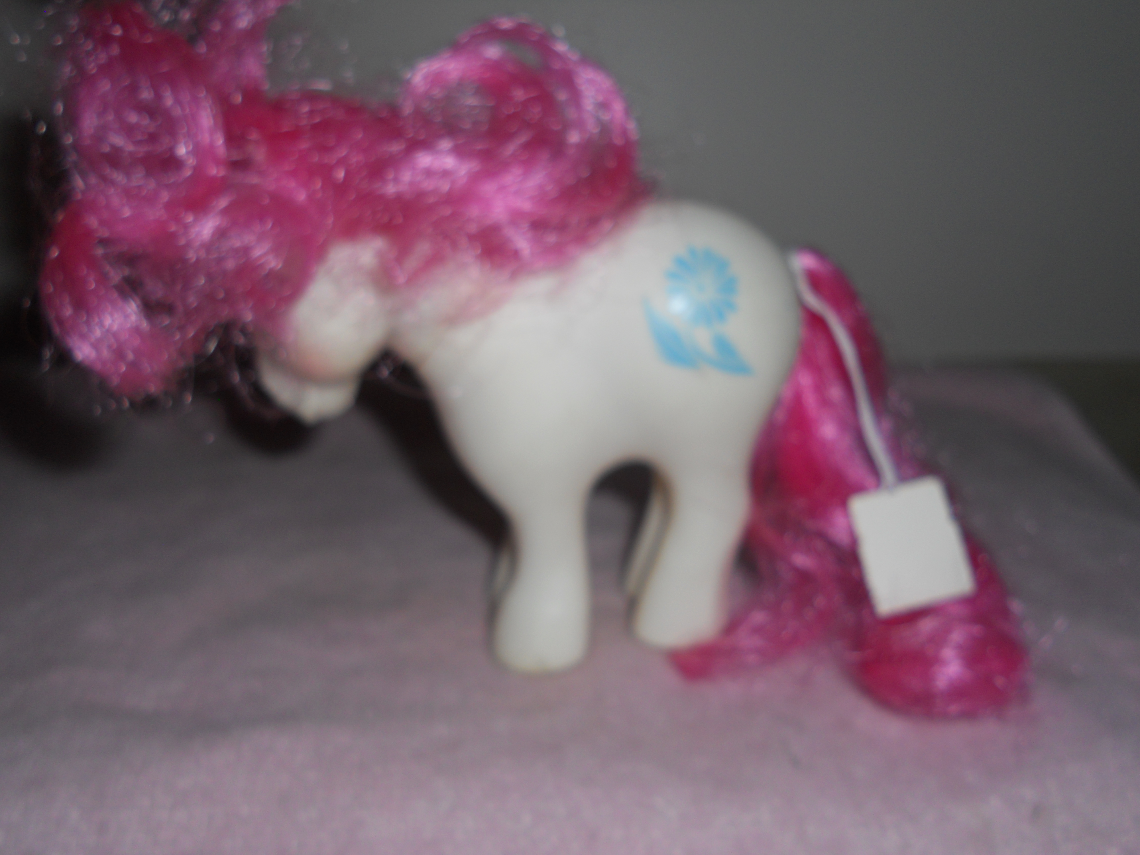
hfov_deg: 56.8
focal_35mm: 32
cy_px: 428
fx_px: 1054
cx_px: 570
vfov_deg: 44.2
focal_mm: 5.8
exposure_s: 1/25
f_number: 8.8
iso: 80
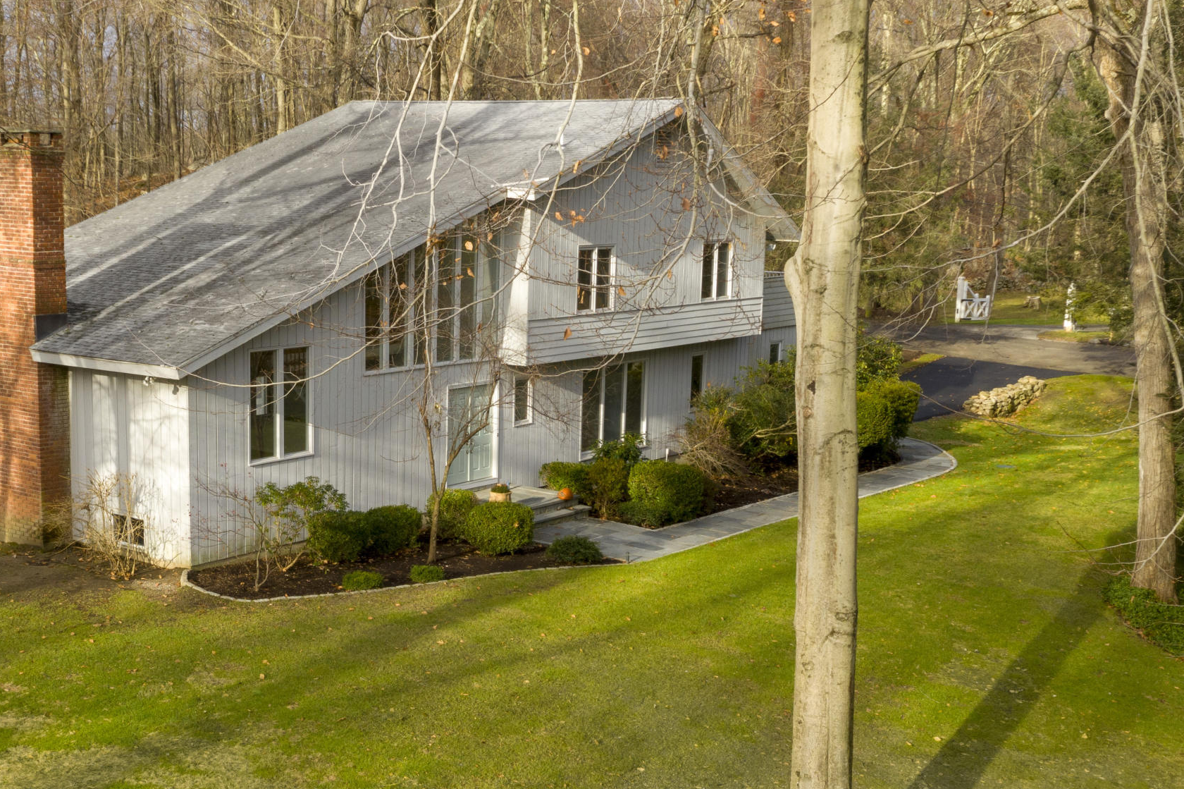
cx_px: 462
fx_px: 1644
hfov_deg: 39.4
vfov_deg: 26.8
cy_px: 522
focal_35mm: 50
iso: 100
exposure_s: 1/100
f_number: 6.3
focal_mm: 10.26
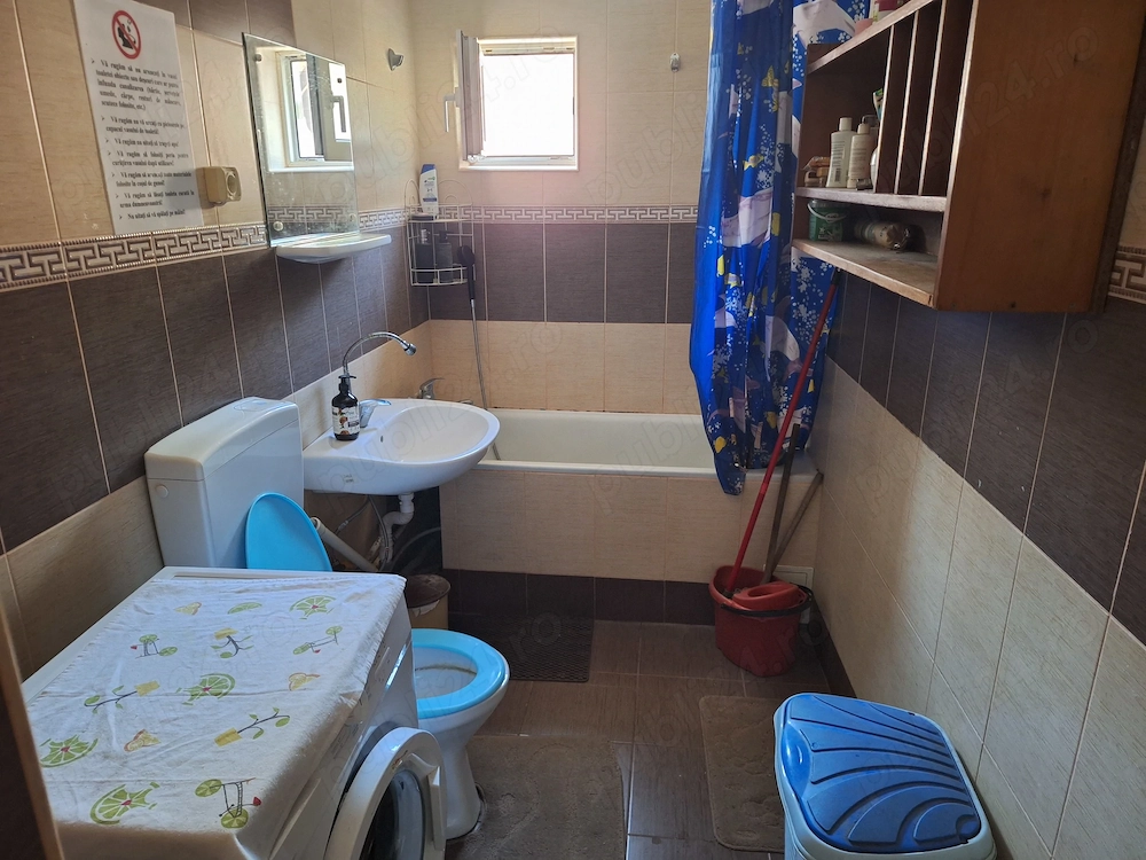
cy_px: 430
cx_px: 573
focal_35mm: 23
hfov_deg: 73.9
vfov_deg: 58.9
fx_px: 761
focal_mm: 5.54
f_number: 1.8
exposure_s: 1/20
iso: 500
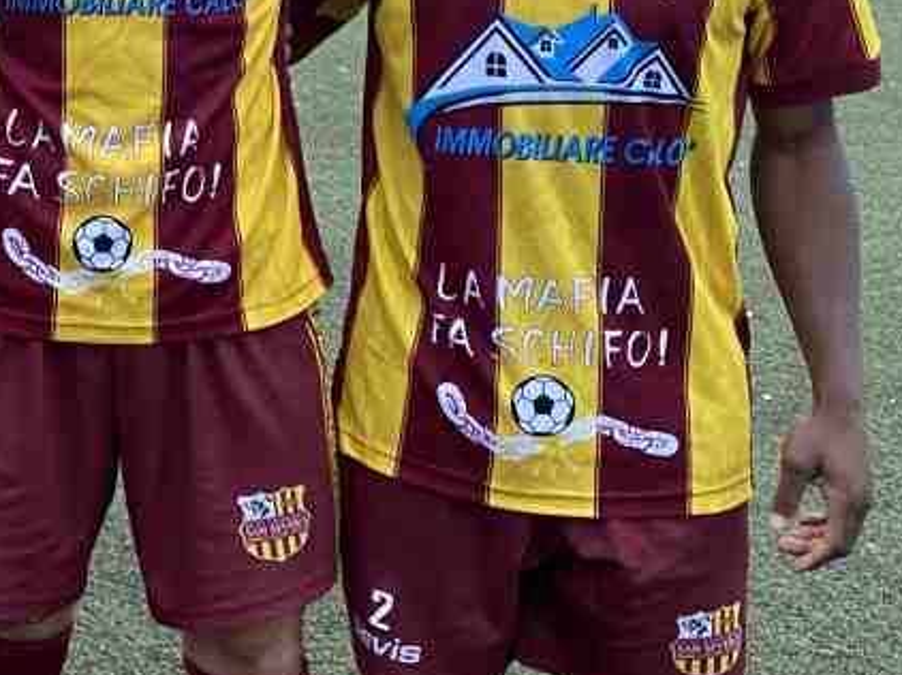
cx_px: -94
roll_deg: -0.9
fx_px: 1927
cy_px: 96
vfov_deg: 19.6
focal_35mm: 74
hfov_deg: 24.5
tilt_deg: -8.5
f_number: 1.8
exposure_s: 1/60
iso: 200
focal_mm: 4.25
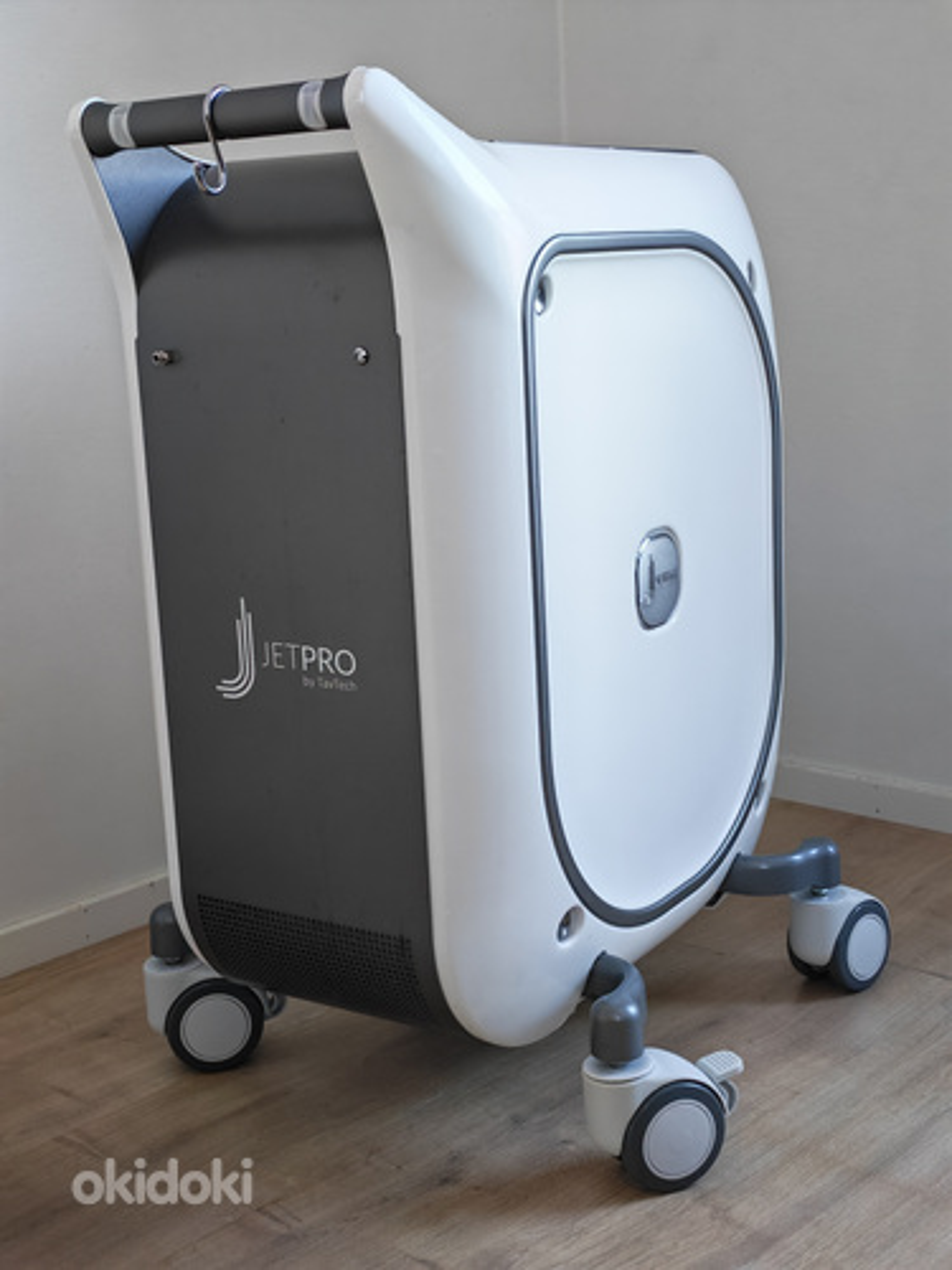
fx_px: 1760
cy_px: 635
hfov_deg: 30.3
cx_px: 476
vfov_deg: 39.7
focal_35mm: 48
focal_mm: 6.12
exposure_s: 1/100
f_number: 1.9
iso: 1000
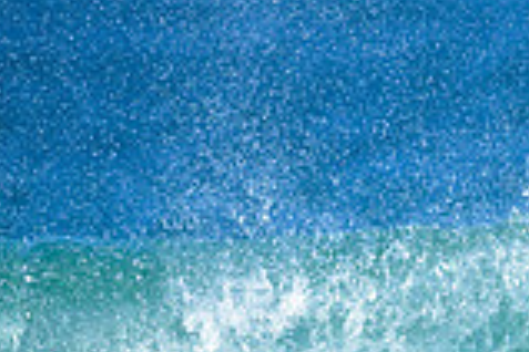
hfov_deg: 0.7
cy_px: 639
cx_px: 625
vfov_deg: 0.5
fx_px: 43551
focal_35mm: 2964
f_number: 6.3
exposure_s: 1/2000
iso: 280
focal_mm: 800
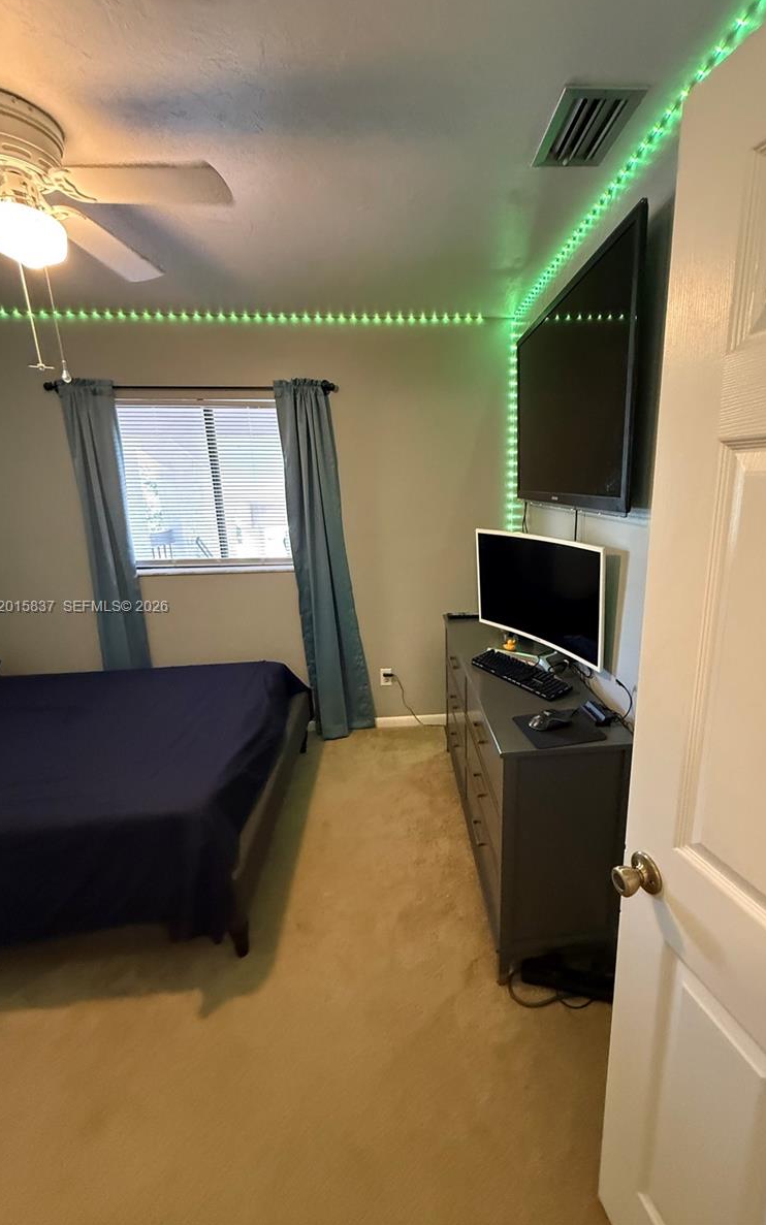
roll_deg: -0.3
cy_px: 608
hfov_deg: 74.3
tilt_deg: -14.1
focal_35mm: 15
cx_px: 442
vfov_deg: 101.5
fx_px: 501
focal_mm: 2.22
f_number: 2.2
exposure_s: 1/60
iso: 800
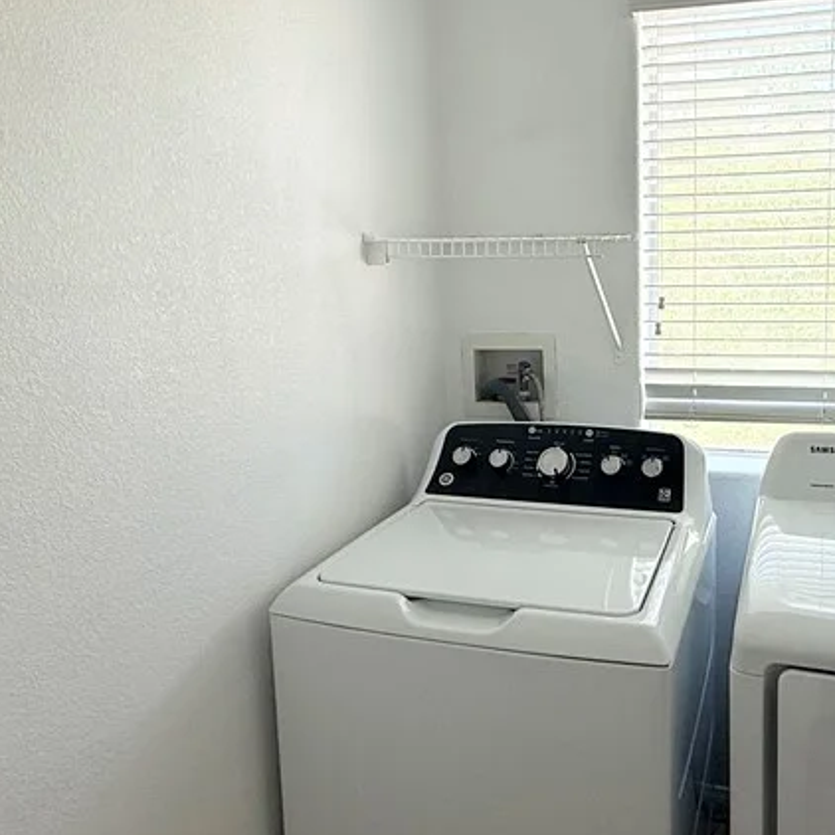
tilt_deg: -7.0
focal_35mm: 30
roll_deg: +1.0
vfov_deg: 53.7
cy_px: 342
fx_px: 819
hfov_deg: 53.0
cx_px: 554
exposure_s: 1/104
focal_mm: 2.22
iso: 64
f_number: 2.2
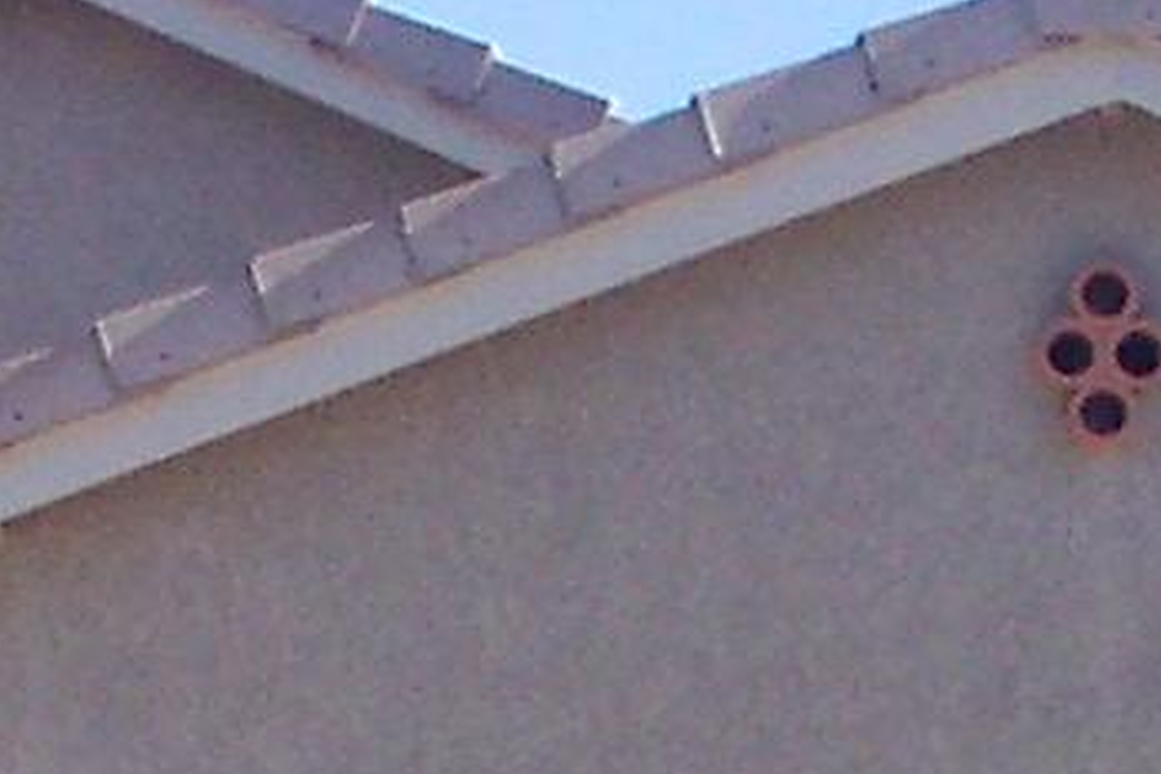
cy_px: 1755
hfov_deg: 8.3
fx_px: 7933
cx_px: -187
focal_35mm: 246
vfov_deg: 5.4
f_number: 9.5
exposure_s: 1/90
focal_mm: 7.5
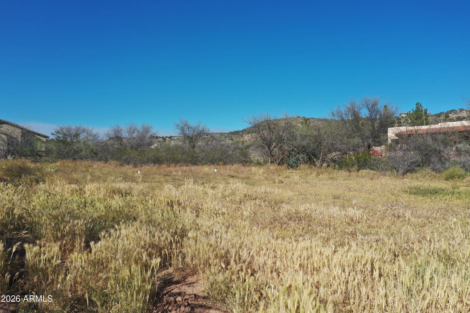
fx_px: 366
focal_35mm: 28
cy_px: 156
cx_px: 235
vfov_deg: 46.4
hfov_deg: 65.5
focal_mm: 10.26
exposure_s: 1/640
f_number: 5
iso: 100
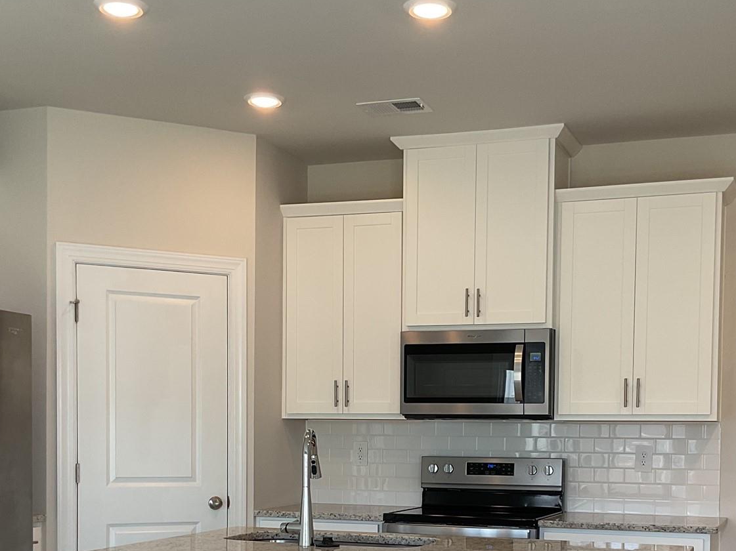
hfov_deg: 36.1
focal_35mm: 53
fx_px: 1127
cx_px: 410
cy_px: 475
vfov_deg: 26.7
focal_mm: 3
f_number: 1.8
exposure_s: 1/120
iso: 32
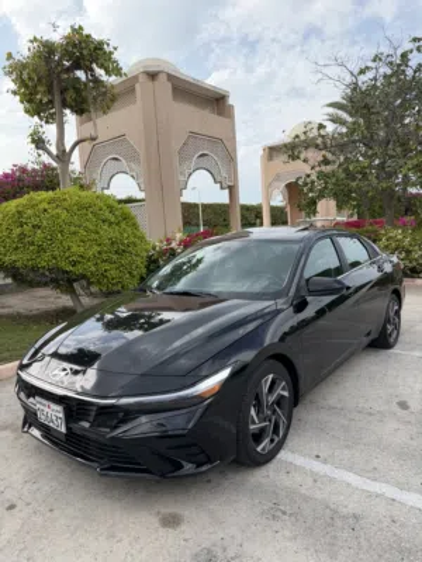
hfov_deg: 56.8
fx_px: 390
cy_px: 281
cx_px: 211
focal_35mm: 24
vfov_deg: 71.6
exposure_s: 1/2232
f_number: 1.78
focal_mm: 6.76
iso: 80
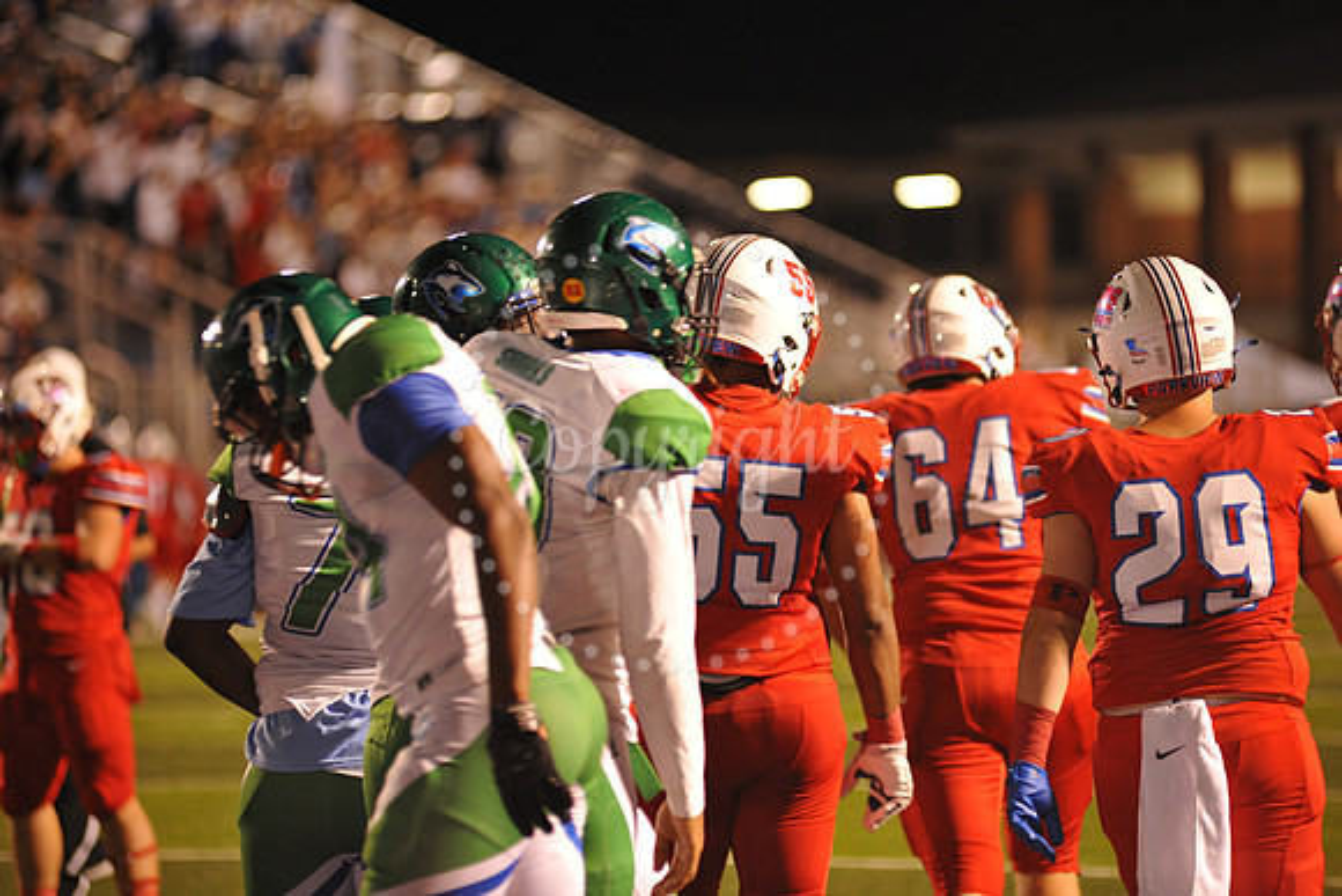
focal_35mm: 200
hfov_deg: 10.3
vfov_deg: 6.9
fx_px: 7457
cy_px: 448
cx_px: 671
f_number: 2.8
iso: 1600
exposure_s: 1/125
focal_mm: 200
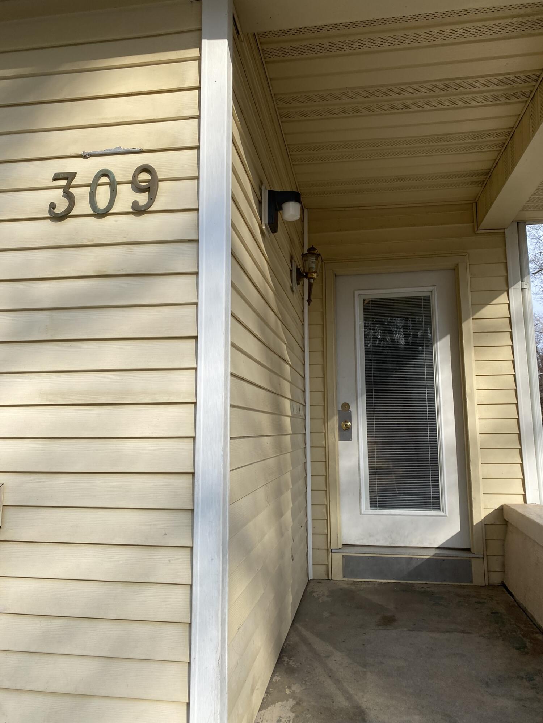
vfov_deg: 67.3
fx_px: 544
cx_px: 272
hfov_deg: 53.1
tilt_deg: +8.3
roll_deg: +0.4
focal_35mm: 26
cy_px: 362
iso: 32
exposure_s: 1/1927
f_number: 1.8
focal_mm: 4.25
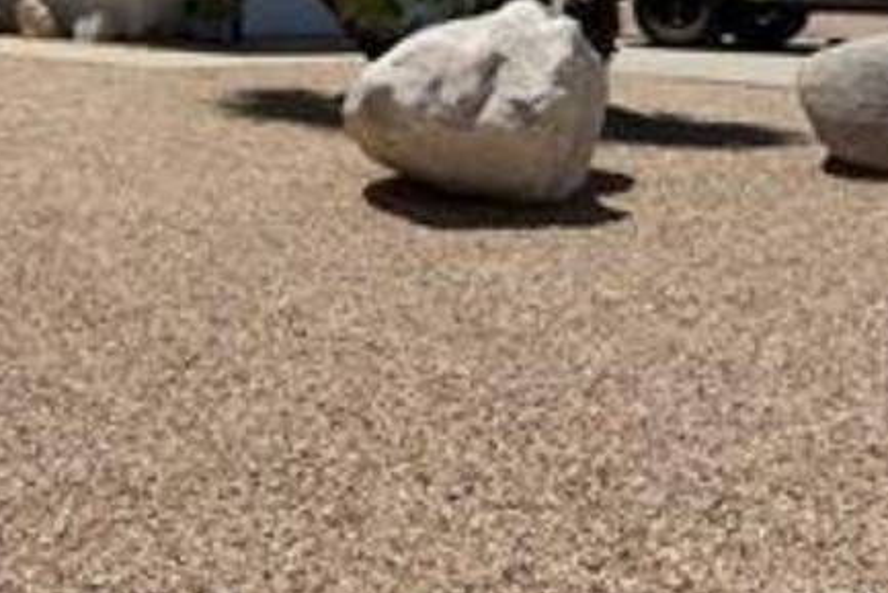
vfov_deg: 21.4
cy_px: -121
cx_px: -33
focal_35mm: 59
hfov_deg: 31.0
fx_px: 1456
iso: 80
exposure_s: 1/9091
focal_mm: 6.76
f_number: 1.78
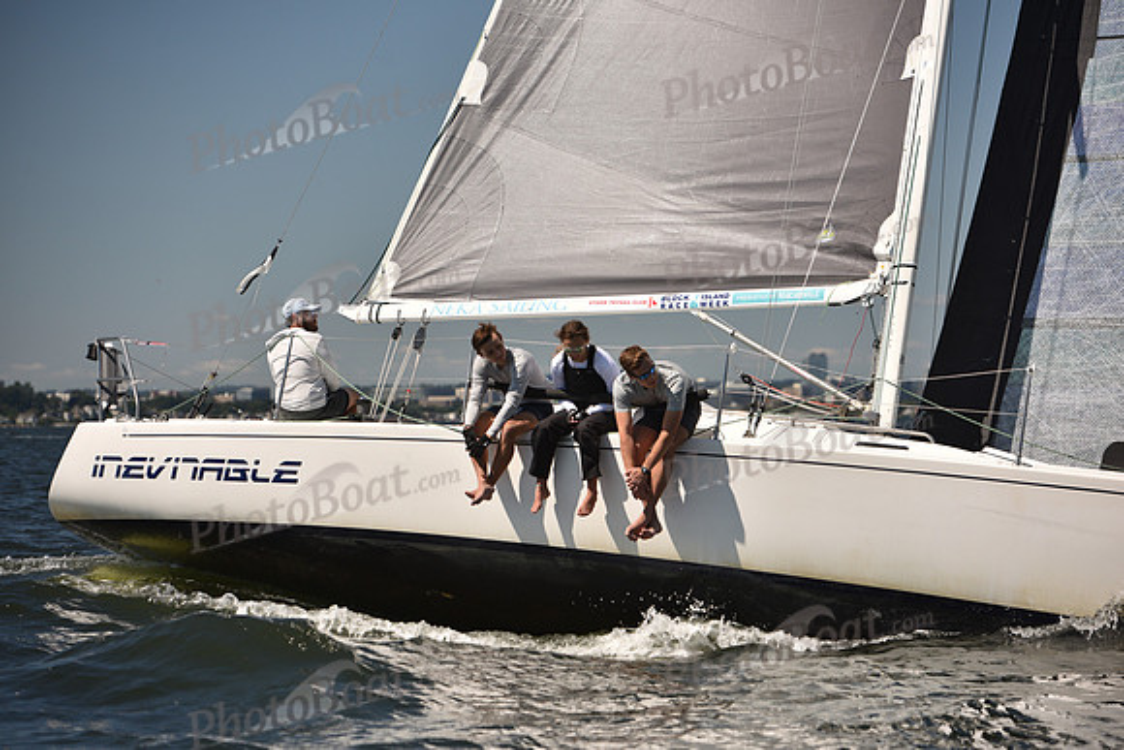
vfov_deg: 10.6
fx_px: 4060
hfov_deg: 15.8
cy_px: 375
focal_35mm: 130
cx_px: 562
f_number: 4.5
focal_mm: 130
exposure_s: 1/1600
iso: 250
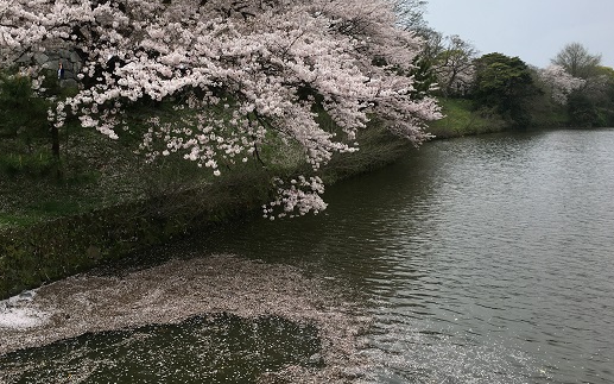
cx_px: 264
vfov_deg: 35.0
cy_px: 130
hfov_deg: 53.8
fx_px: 602
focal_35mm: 36
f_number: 2.2
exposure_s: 1/1241
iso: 25
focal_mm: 4.15
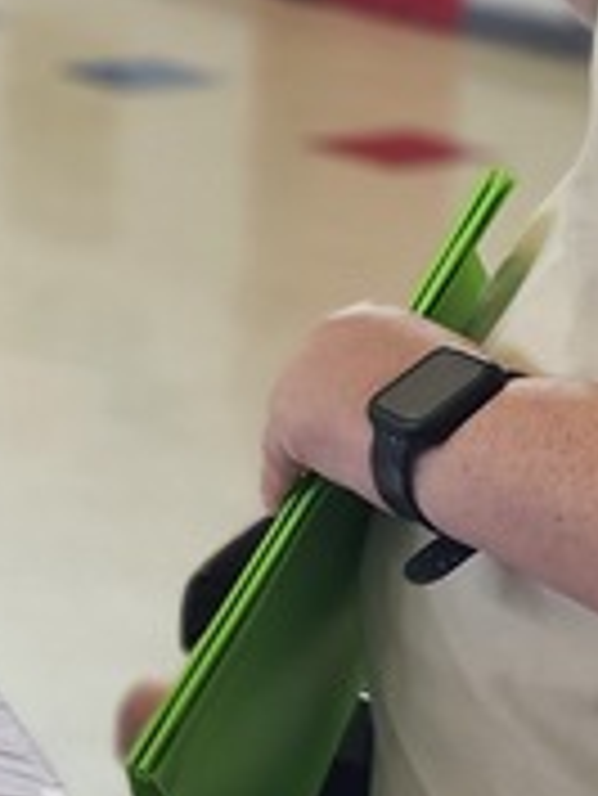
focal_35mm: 133
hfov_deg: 10.3
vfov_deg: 14.7
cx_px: -607
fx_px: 3060
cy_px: 162
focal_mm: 6.3
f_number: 1.7
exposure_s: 1/120
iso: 160
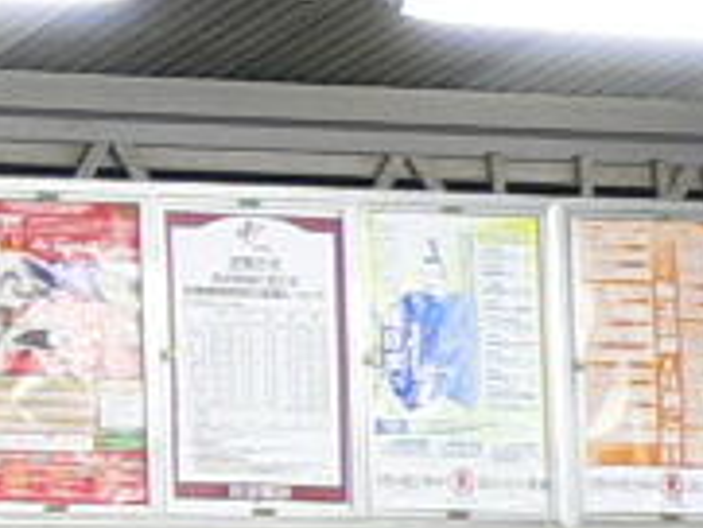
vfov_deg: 6.0
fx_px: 5020
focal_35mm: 247
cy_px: 769
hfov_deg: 7.2
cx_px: -1387
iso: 80
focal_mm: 5.8
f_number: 2.8
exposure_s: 1/3.2
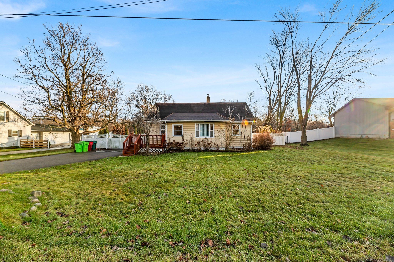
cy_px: 131
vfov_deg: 81.1
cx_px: 197
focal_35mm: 14
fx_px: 153
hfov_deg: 104.3
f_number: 6.3
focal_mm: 14
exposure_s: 1/100
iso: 100
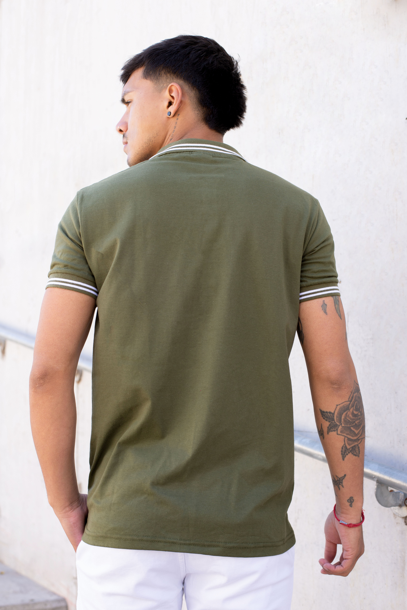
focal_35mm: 50
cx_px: 204
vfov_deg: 39.6
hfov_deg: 27.0
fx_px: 847
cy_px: 305
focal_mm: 50
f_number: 4.5
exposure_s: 1/400
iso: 400
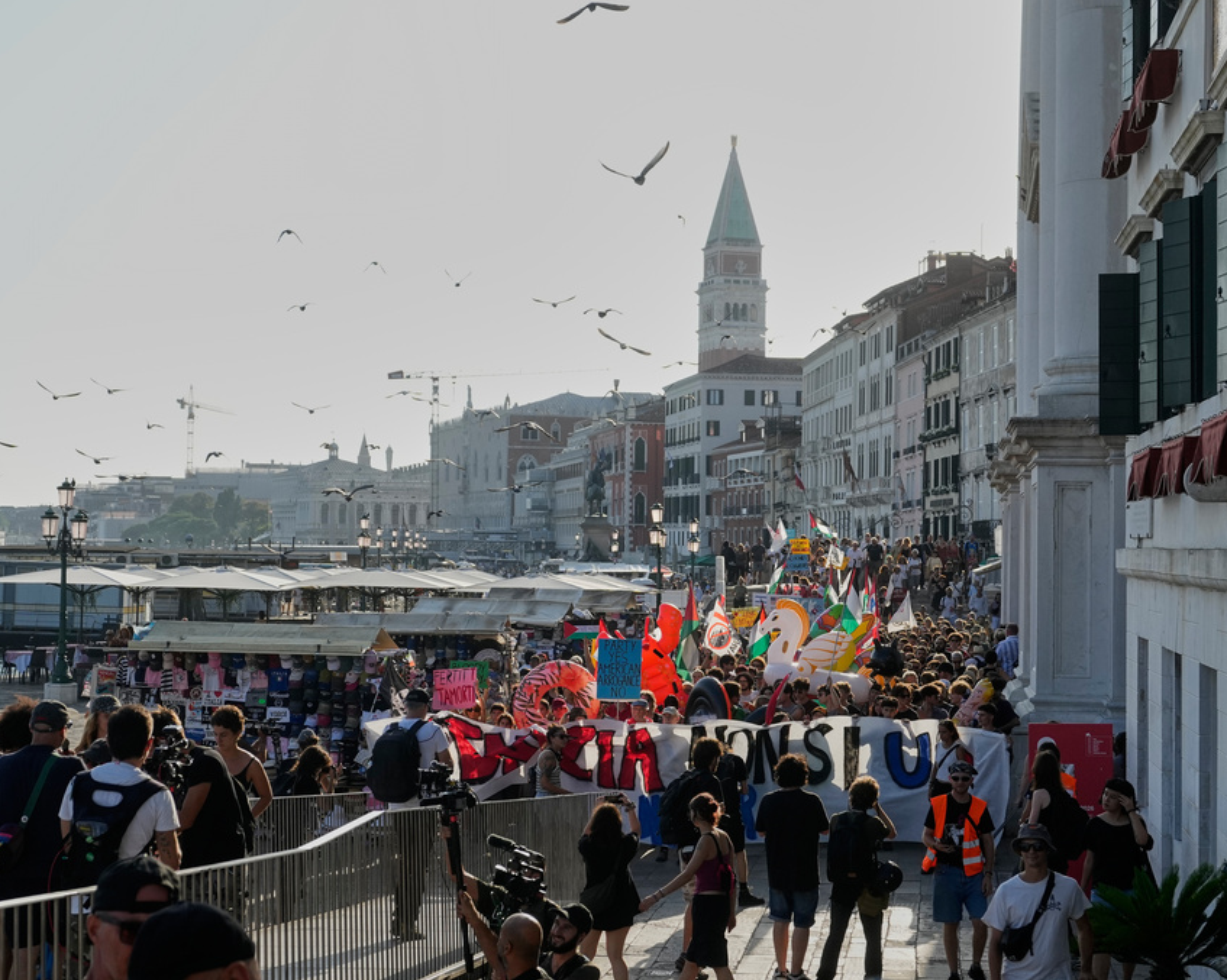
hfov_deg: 32.0
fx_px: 2142
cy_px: 489
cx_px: 608
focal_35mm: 59
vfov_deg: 25.8
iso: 500
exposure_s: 1/2500
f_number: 4.5
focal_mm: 35
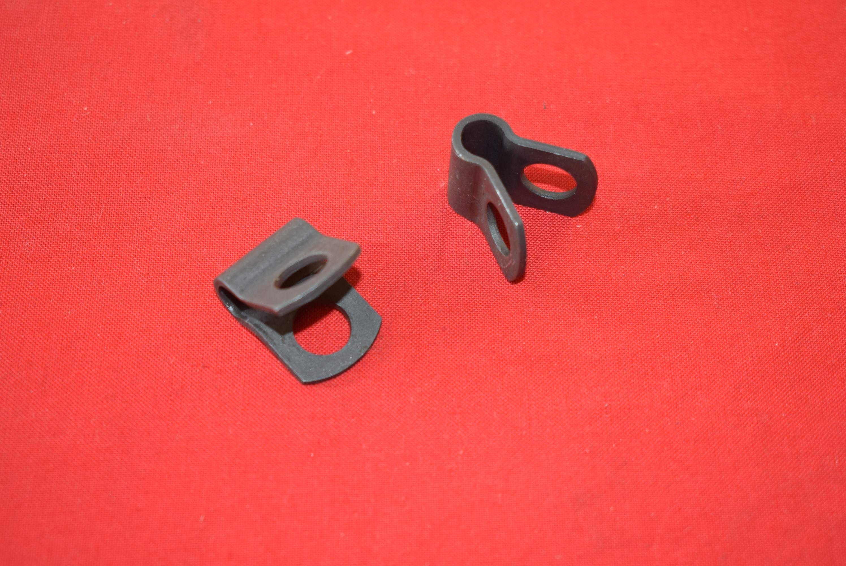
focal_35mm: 72
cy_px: 283
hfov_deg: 28.1
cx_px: 423
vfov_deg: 19.0
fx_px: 1693
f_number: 5.6
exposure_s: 1/30
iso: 400
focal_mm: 48
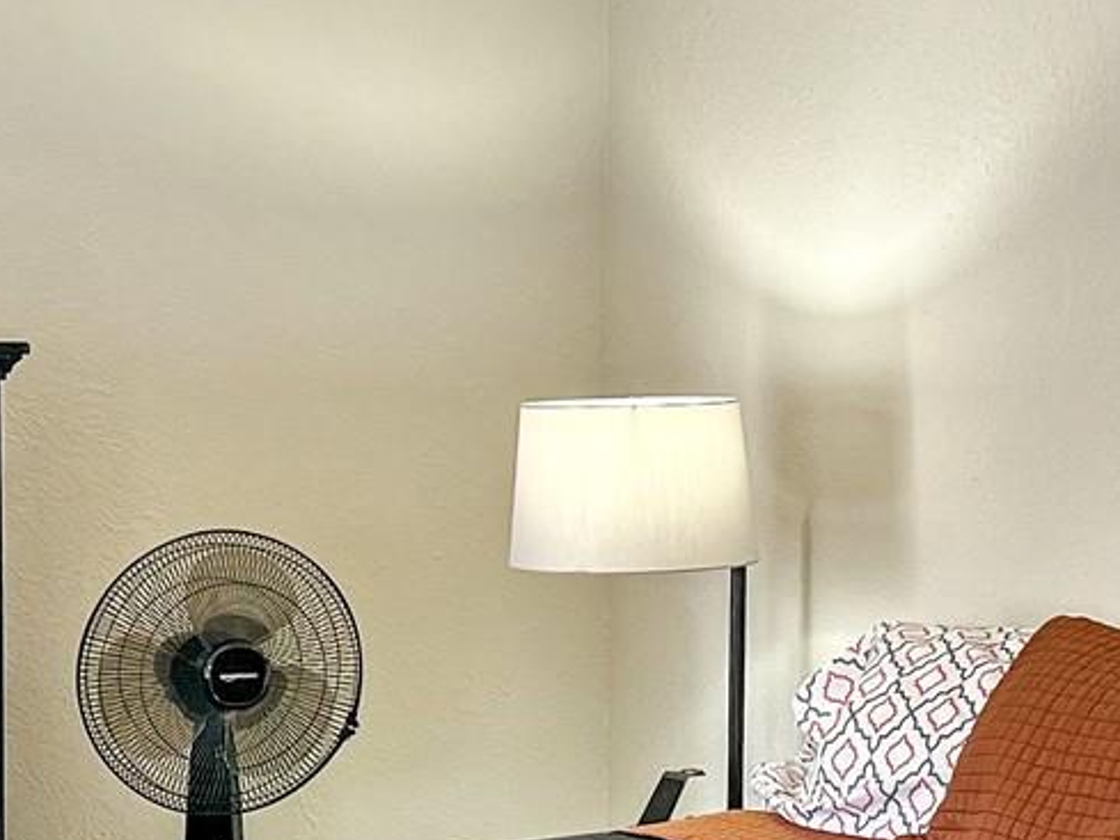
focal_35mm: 85
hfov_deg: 23.0
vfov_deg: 17.1
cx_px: 630
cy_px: 744
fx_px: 2751
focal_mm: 5.7
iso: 125
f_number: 1.5
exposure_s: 1/120
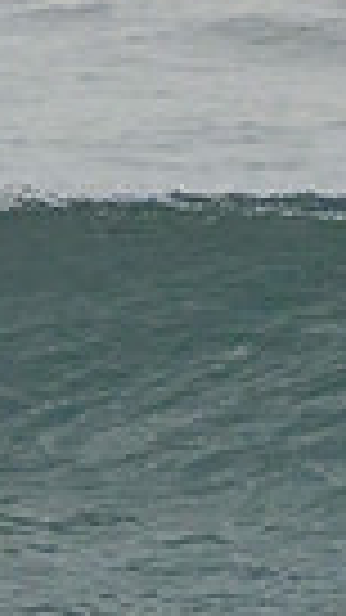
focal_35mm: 2323
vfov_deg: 0.9
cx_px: -425
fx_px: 37912
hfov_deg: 0.5
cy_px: 452
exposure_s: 1/1250
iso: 500
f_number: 5.6
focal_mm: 380
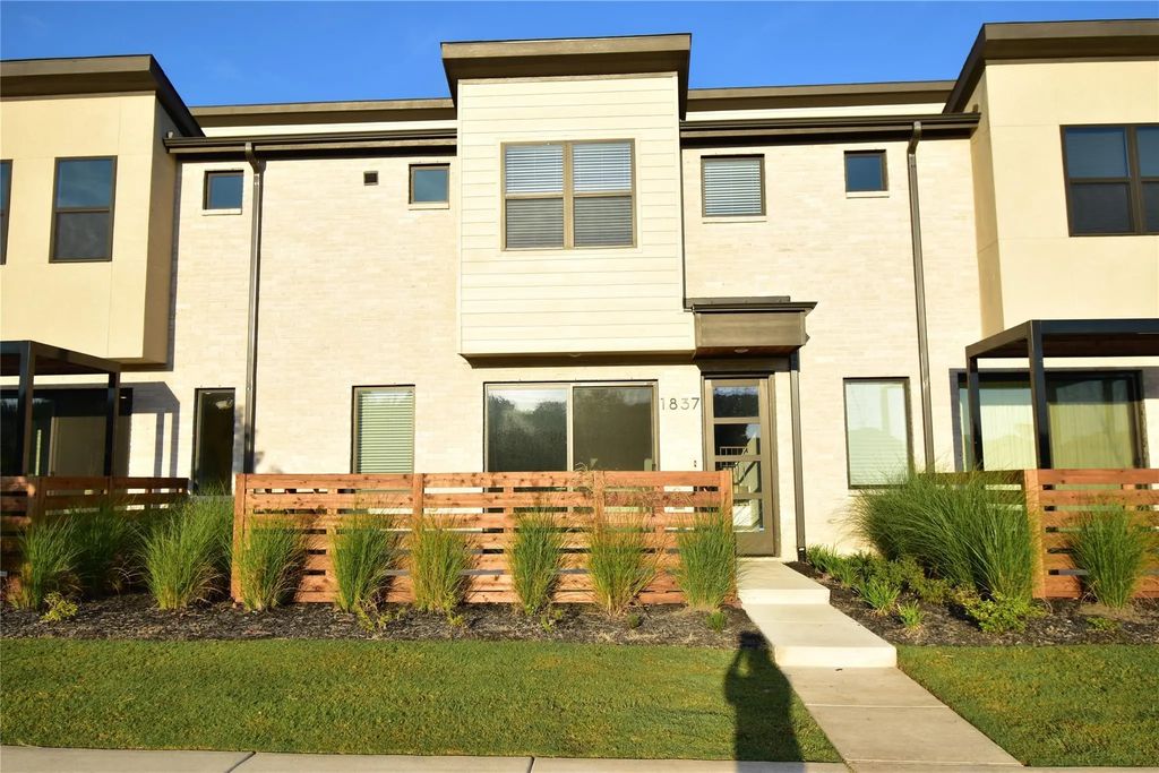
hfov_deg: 70.4
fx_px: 821
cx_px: 580
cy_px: 386
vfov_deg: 50.4
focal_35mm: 26
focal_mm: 17
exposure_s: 1/200
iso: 100
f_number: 7.1
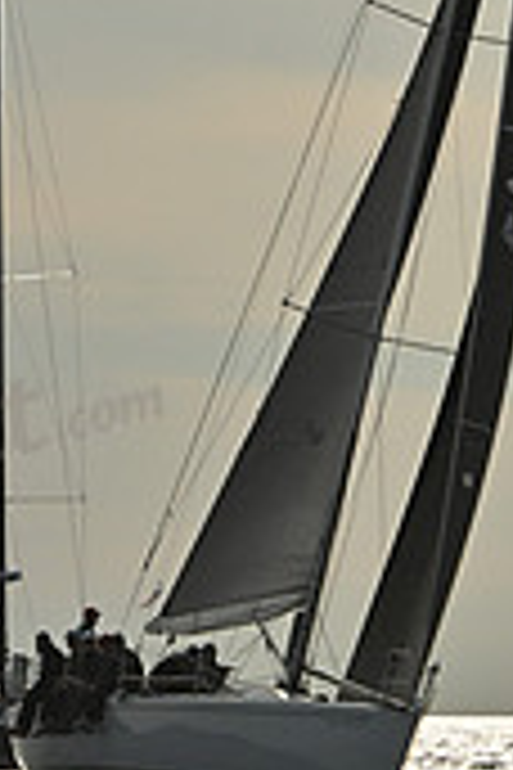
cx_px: 398
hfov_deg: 2.6
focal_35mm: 525
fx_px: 11221
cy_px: 171
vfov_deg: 3.9
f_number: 14
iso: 320
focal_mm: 155
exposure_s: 1/1000
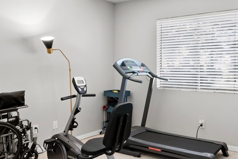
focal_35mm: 34
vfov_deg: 38.8
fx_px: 225
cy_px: 70
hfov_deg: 53.4
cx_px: 177
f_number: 8
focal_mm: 17
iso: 500
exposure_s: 1/15
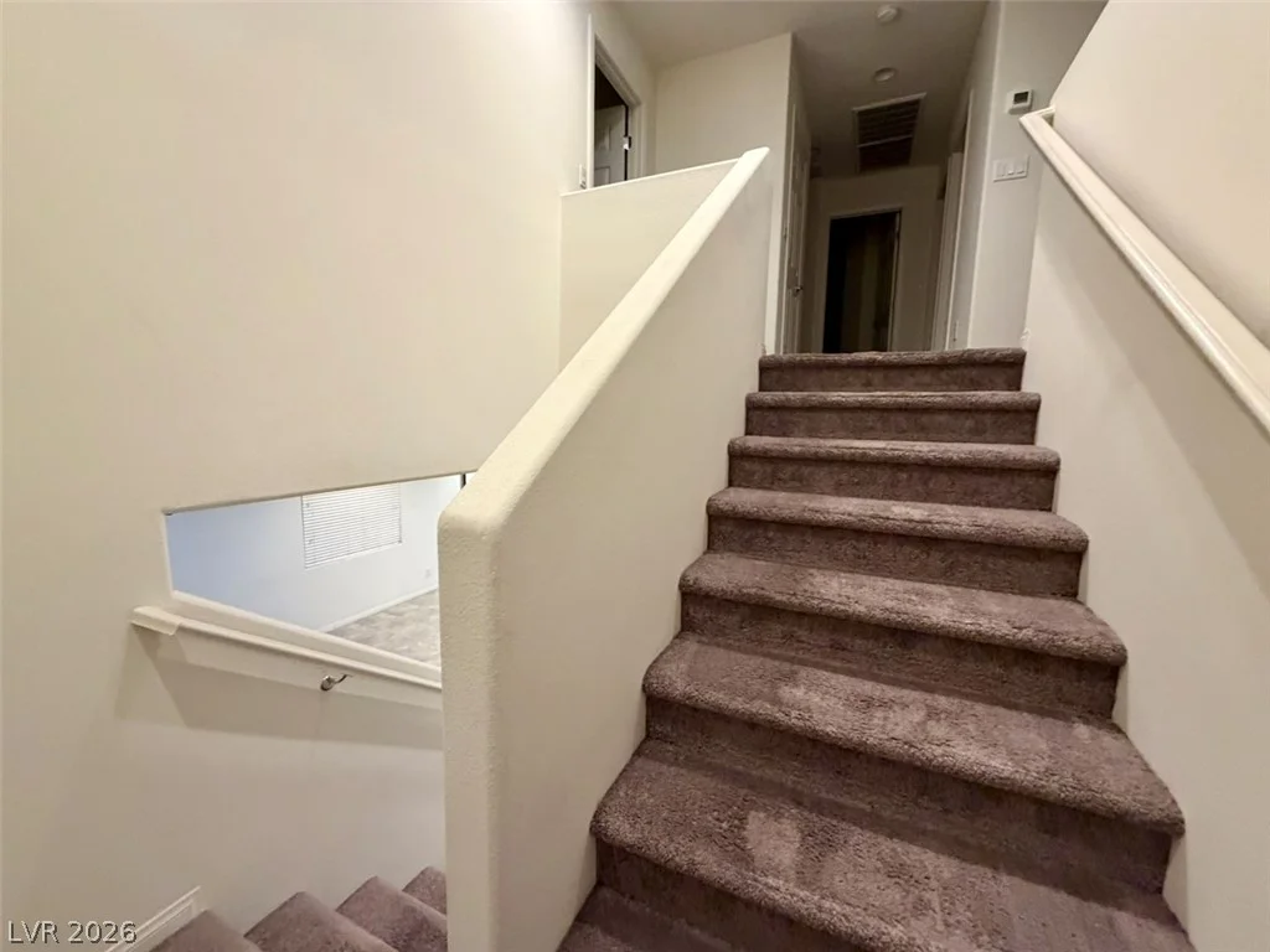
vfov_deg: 85.7
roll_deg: -1.3
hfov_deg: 102.1
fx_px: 514
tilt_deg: -3.3
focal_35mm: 14
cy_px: 476
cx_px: 635
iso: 500
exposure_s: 1/60
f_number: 2.2
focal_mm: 2.22
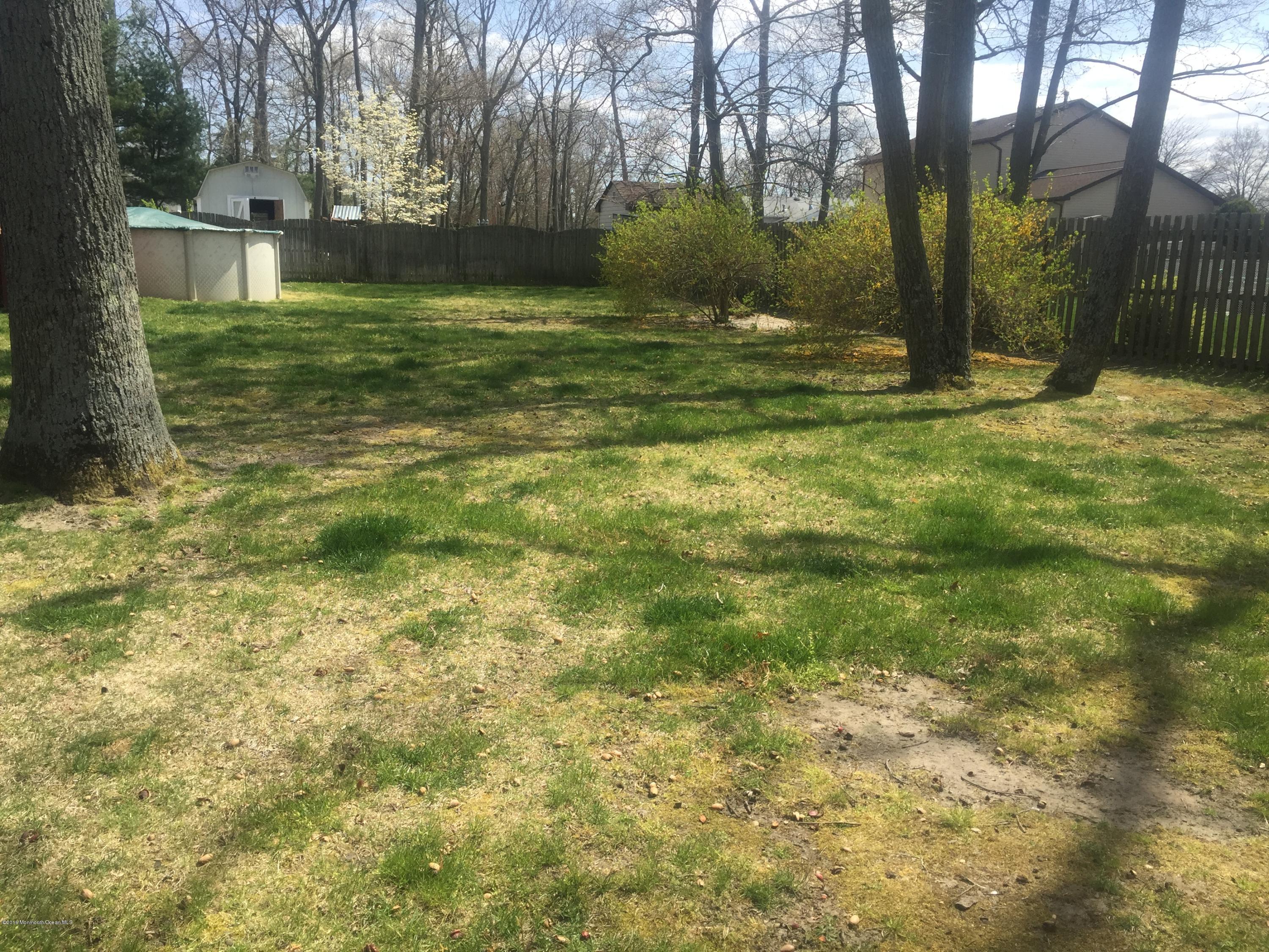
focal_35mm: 29
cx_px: 634
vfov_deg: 48.2
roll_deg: -2.4
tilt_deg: -10.7
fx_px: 1063
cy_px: 476
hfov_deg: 61.7
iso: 32
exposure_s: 1/1199
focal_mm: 4.15
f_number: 2.2
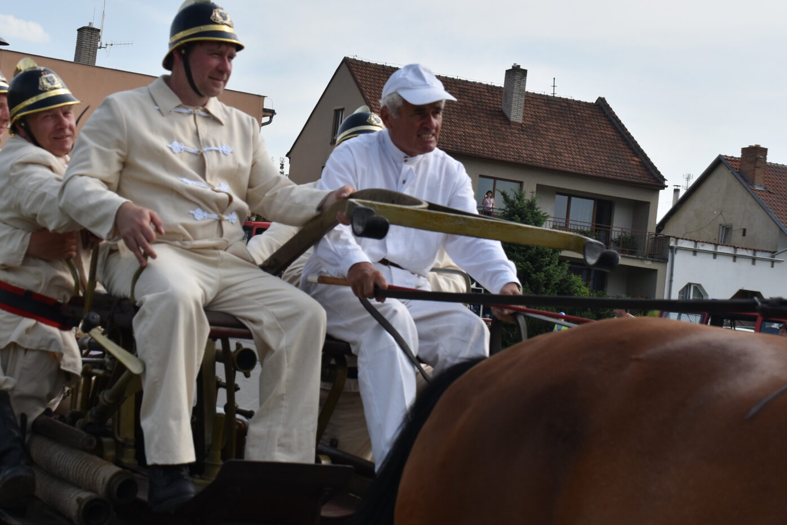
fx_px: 1443
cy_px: 179
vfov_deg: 20.6
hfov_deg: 30.4
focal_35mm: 66
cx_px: 307
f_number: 5.6
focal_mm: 32
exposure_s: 1/1000
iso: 200
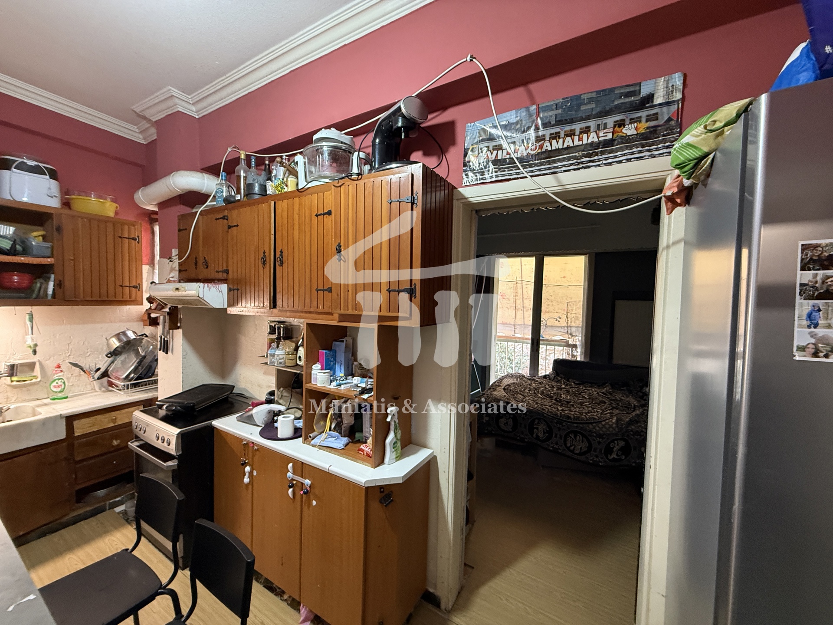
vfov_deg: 85.7
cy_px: 312
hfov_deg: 102.1
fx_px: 337
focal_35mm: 14
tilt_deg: -0.5
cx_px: 416
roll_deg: -1.5
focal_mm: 2.22
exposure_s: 1/50
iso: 320
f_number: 2.2
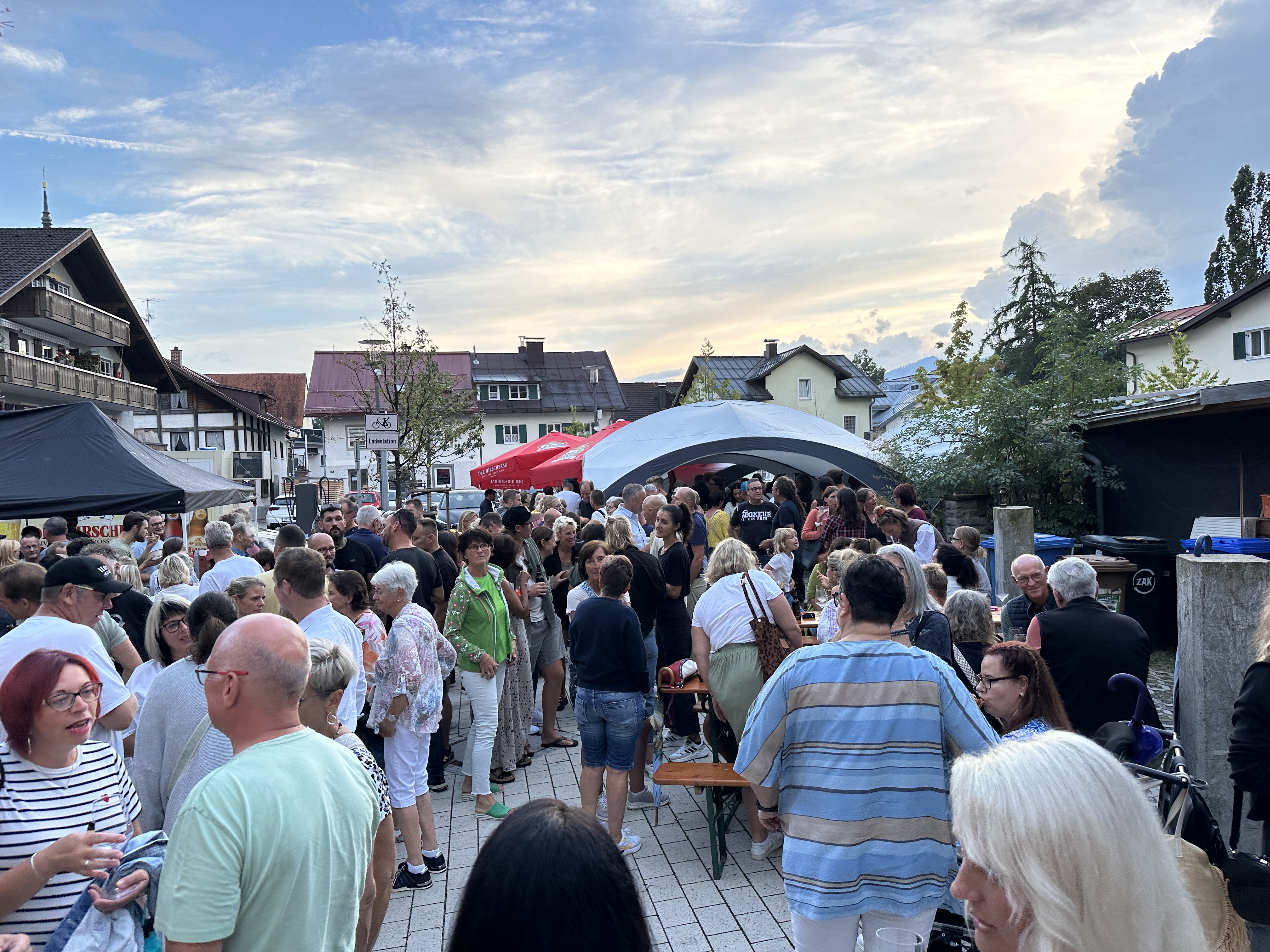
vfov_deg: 56.8
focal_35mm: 24
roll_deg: +2.1
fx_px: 881
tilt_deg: -0.9
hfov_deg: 71.6
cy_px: 476
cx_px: 635
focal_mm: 6.86
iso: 64
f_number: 1.78
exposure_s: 1/176
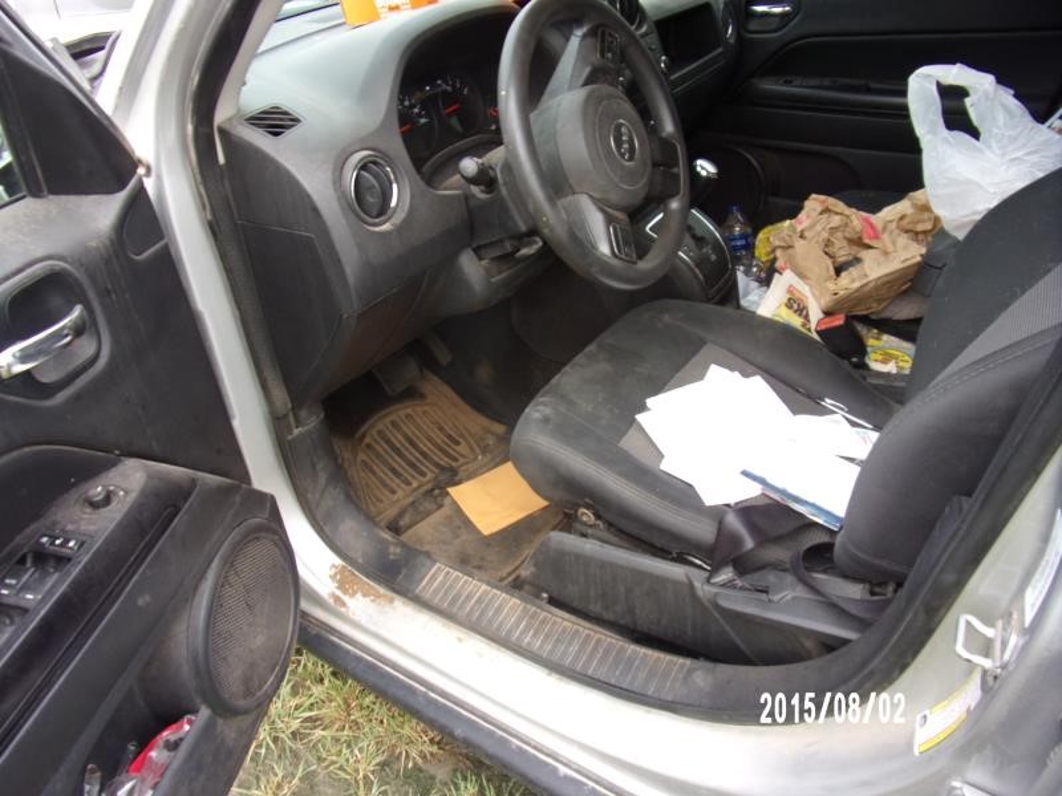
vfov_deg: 56.8
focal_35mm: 24
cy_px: 398
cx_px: 531
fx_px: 736
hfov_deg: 71.6
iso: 80
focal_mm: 4.3
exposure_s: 1/70
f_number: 3.3
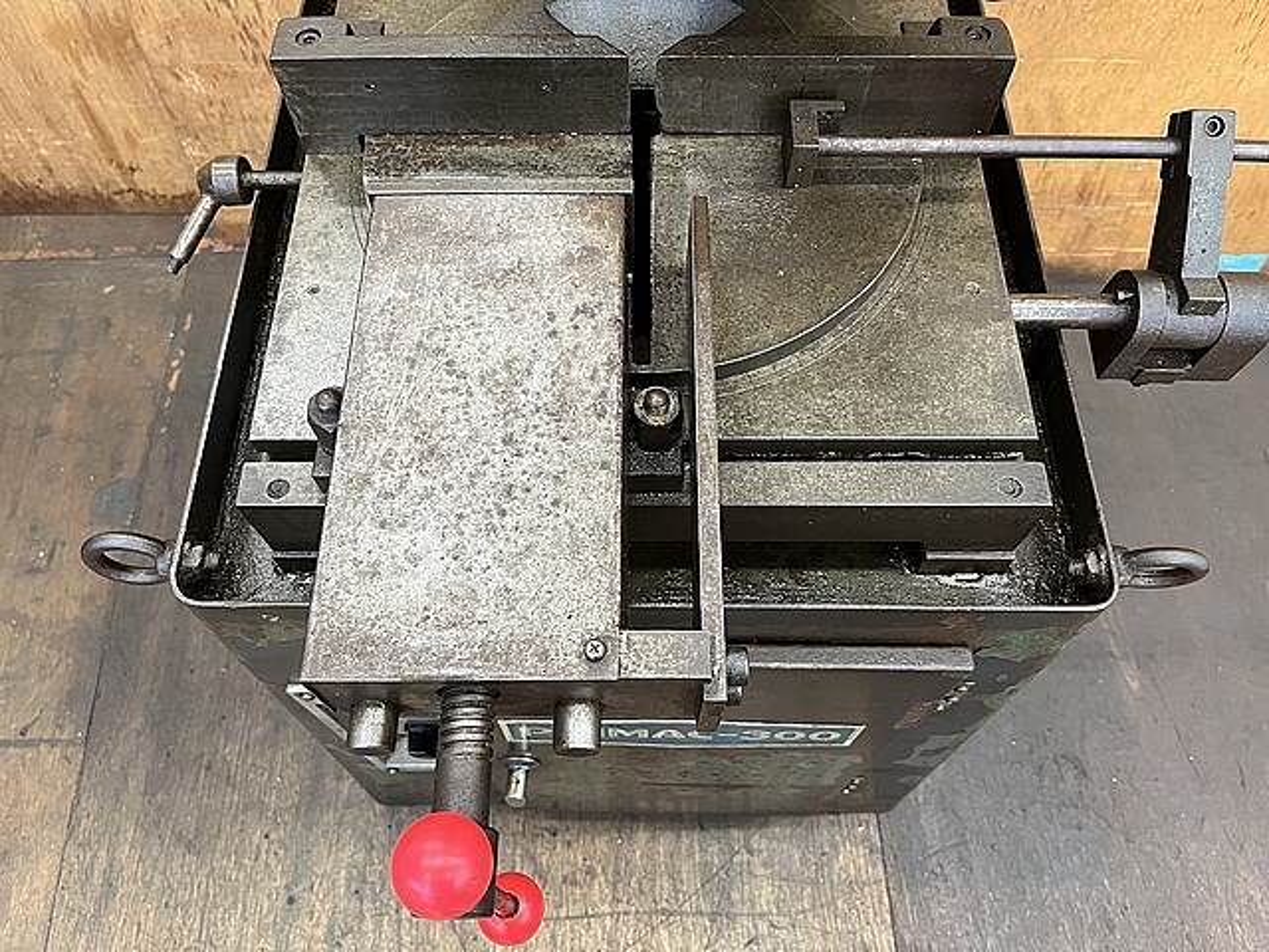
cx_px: 634
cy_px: 476
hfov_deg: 67.3
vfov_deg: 53.1
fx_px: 953
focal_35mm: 26
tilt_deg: -63.5
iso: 250
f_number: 1.6
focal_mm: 5.1
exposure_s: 1/60
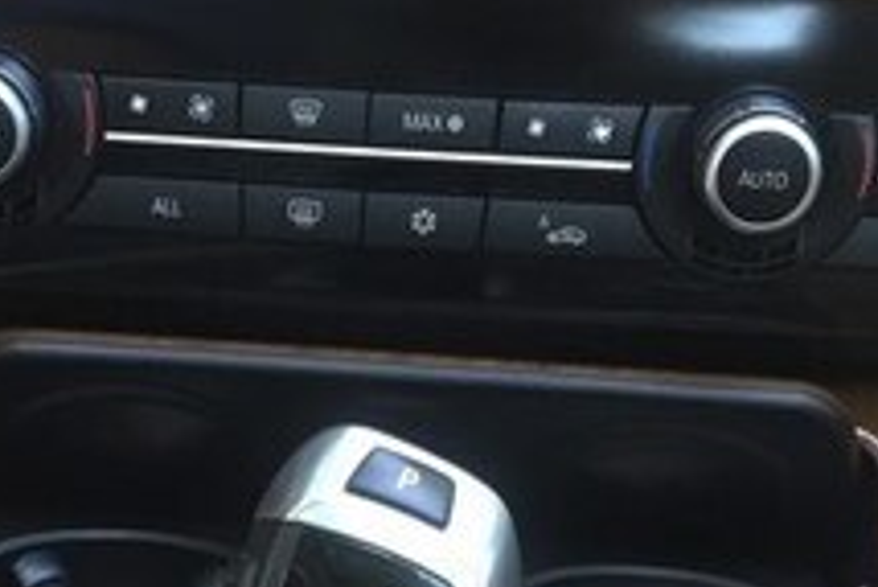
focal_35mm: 93
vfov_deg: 14.0
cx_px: 279
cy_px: 815
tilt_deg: -46.3
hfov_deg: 21.8
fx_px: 2270
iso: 40
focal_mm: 4.15
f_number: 2.2
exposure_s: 1/33
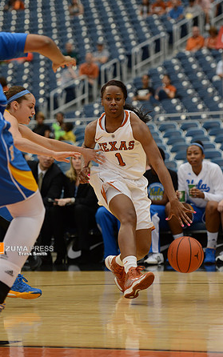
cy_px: 178
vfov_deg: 18.4
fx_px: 1098
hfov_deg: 11.6
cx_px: 113
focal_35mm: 113
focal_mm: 110
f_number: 2.8
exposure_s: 1/1250
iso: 1000
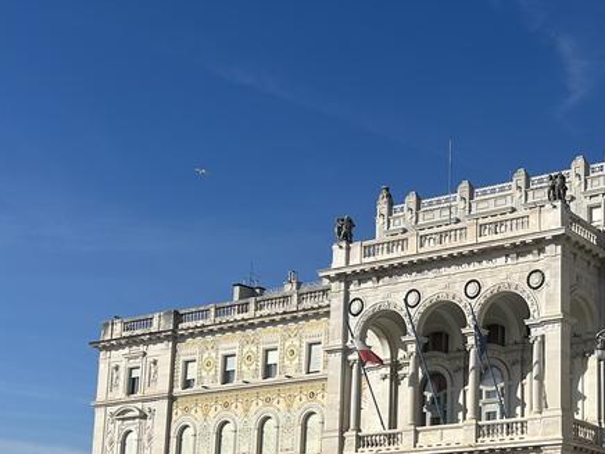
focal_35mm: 61
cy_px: 380
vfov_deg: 23.6
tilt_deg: +9.4
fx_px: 1066
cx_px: 594
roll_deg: -0.4
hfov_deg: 29.7
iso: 50
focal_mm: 5.7
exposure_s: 1/8000
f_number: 1.5
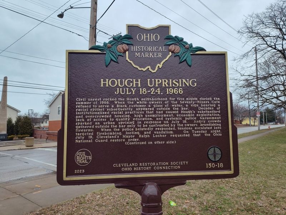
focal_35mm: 23
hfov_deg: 73.9
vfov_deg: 58.9
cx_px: 143
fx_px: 190
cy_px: 108
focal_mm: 5.56
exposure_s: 1/586
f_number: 1.8
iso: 100
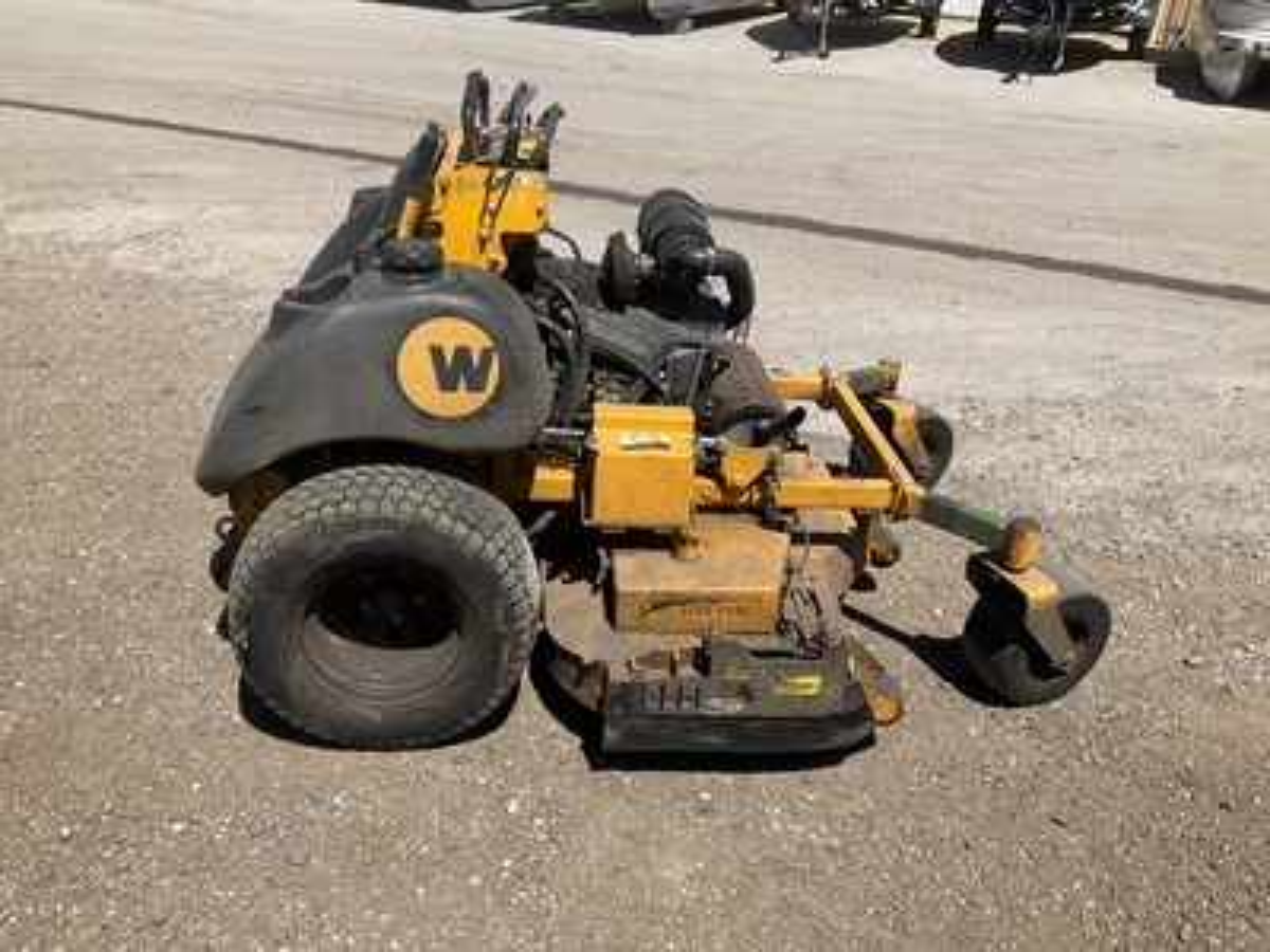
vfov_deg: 48.2
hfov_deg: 61.7
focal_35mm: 29
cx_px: 635
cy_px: 476
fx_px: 1064
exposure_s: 1/1912
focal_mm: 3
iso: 25
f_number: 1.8
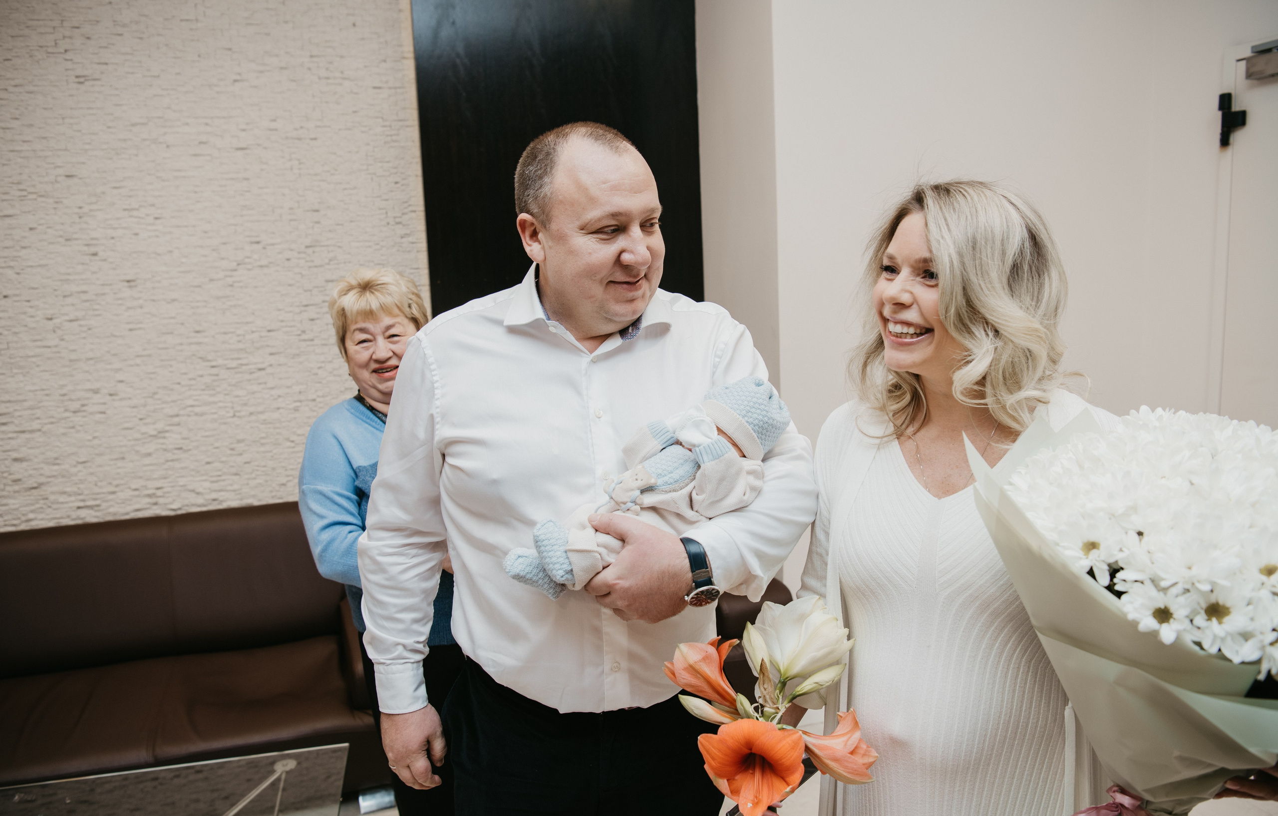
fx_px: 990
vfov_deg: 44.7
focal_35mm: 28
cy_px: 430
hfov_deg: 65.7
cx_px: 644
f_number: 4
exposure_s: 1/160
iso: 160
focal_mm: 27
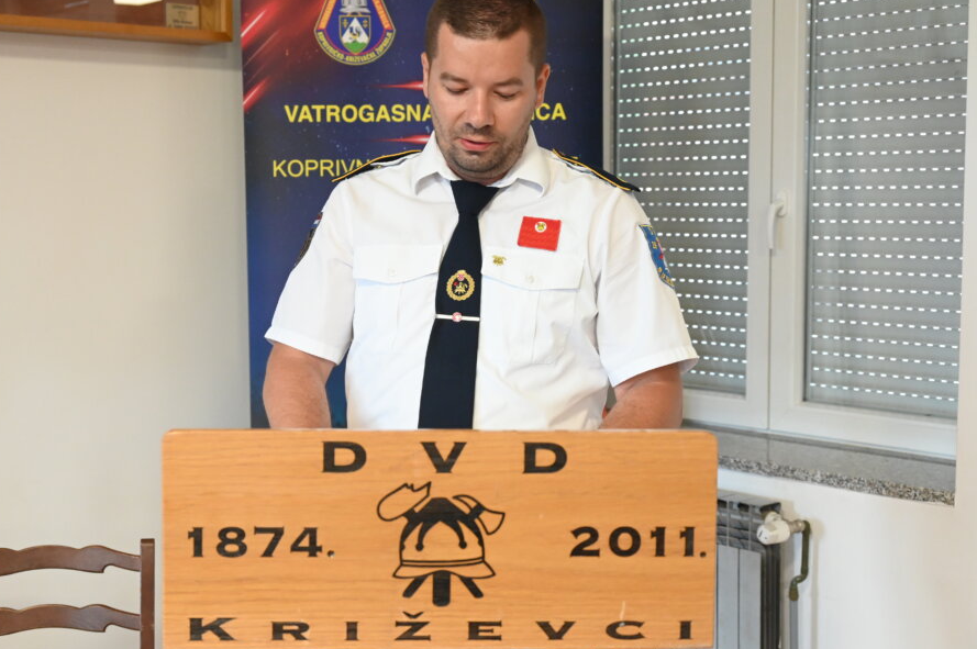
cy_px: 316
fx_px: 1437
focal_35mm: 53
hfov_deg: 37.5
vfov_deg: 25.5
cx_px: 423
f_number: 5.3
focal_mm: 46
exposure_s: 1/50
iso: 5000
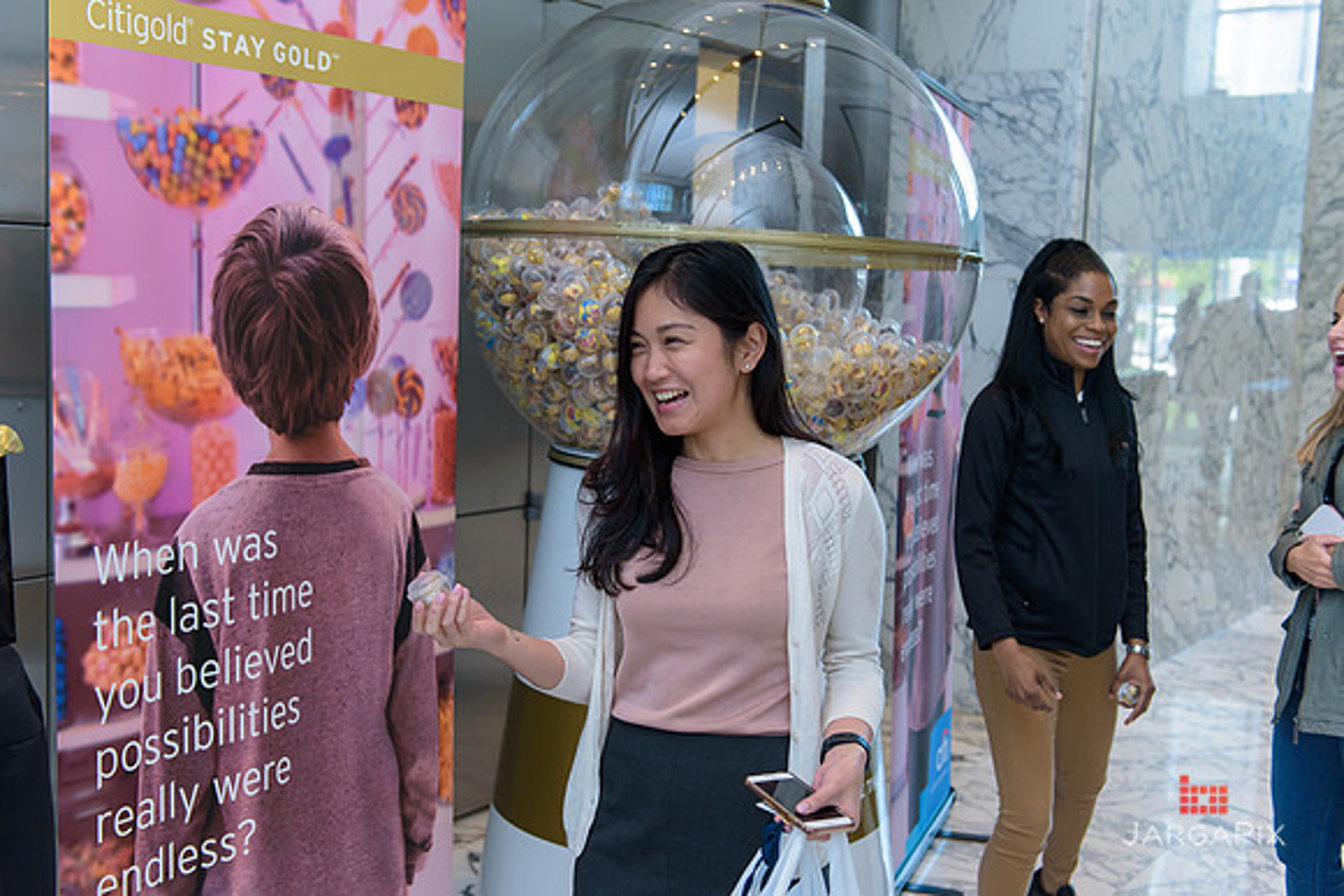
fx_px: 1568
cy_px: 448
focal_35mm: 42
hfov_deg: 46.4
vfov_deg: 31.9
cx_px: 672
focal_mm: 42
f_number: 3.2
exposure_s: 1/200
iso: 800
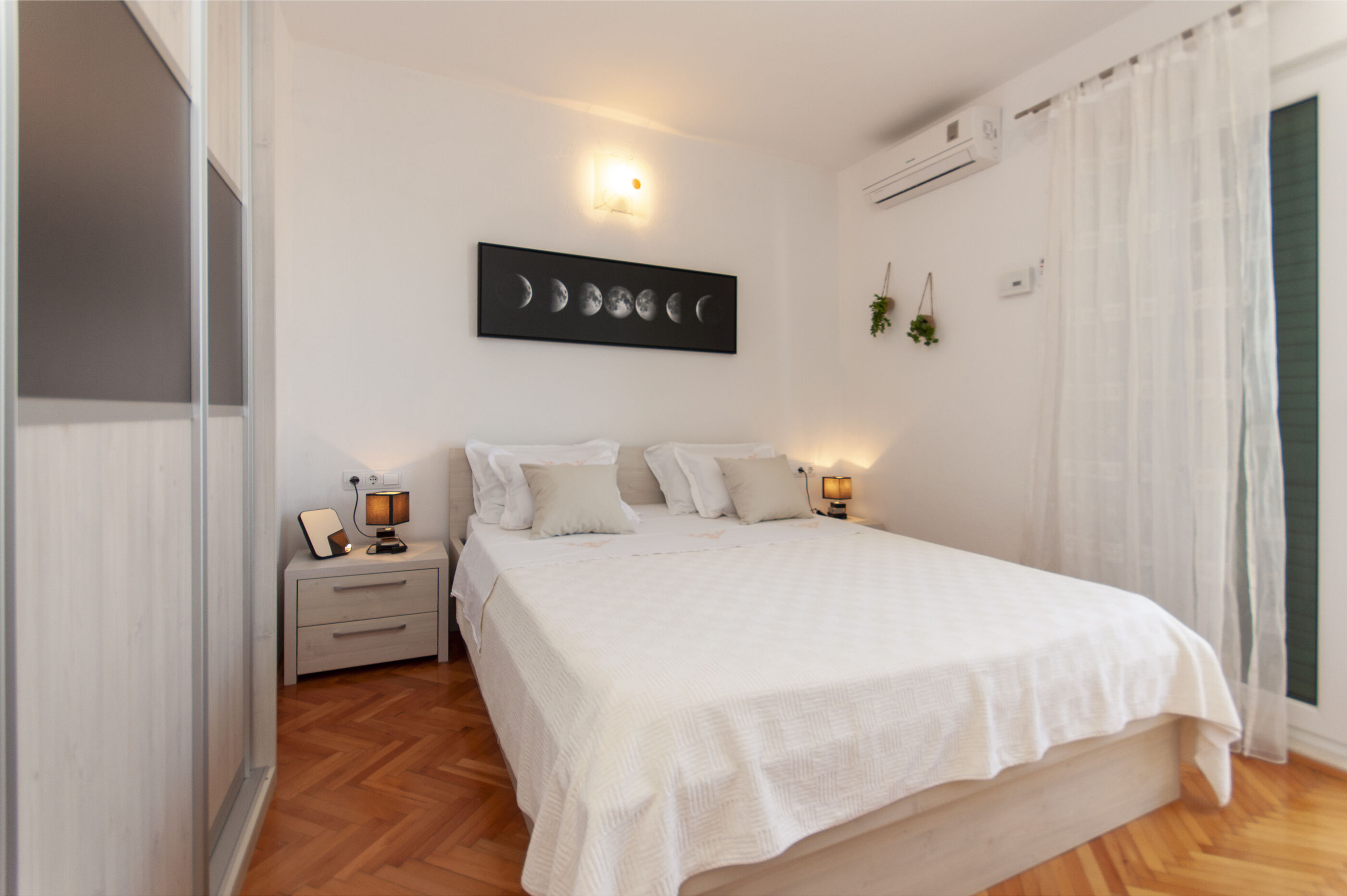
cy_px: 448
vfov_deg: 77.2
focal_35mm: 15
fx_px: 561
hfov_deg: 100.4
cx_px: 674
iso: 160
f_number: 4
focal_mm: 10
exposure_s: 1/60
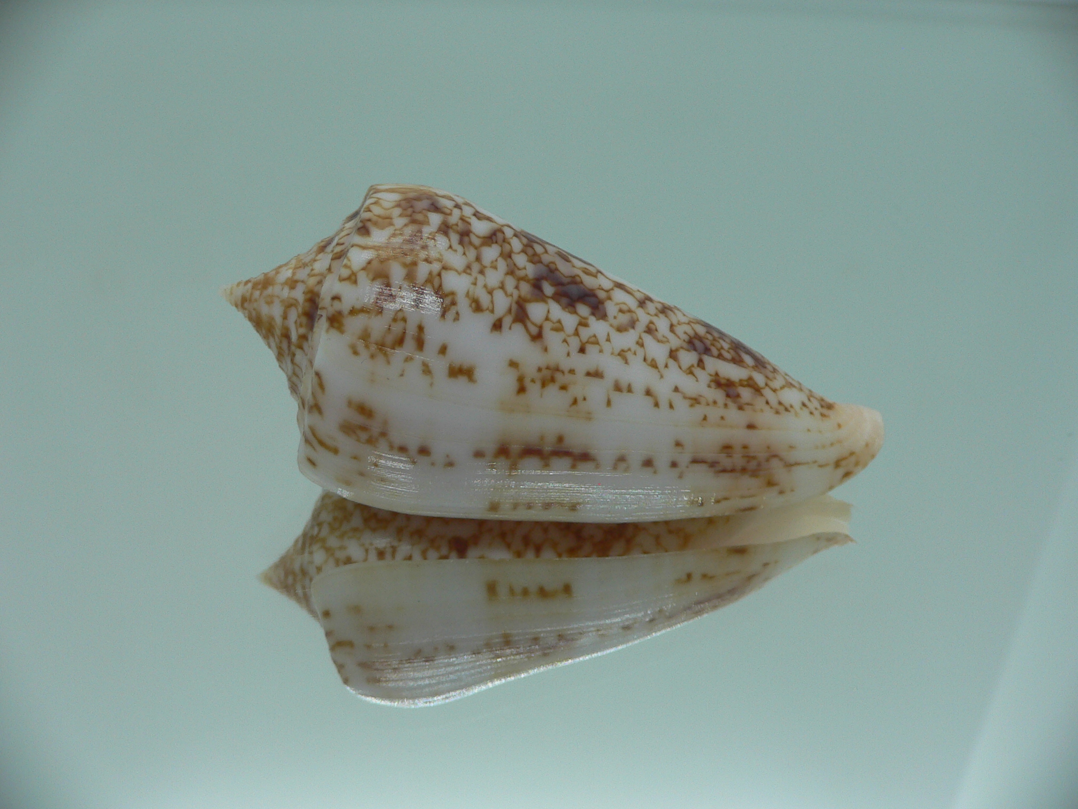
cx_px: 539
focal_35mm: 35
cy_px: 404
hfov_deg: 52.6
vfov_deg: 40.7
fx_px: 1090
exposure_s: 1/60
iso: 80
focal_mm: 4.6
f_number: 2.8
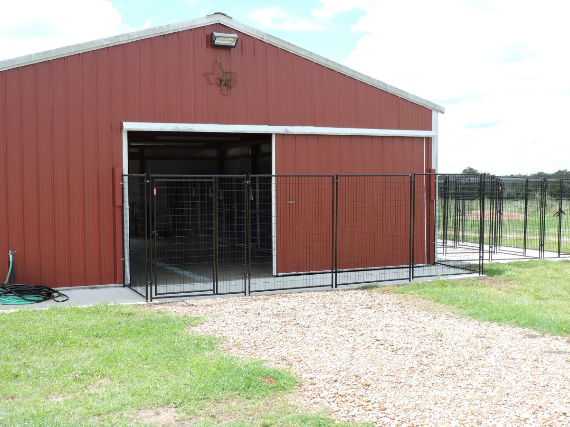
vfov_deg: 33.6
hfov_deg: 43.9
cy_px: 214
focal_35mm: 43
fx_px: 708
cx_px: 285
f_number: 3.4
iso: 100
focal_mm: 7.7
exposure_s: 1/400
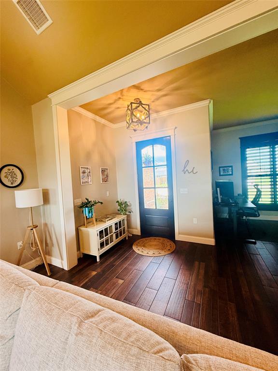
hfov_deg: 85.7
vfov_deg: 102.1
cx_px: 139
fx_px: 150
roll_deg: +3.1
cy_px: 186
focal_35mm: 14
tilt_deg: -2.3
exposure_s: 1/120
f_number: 2.2
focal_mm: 2.22
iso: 200
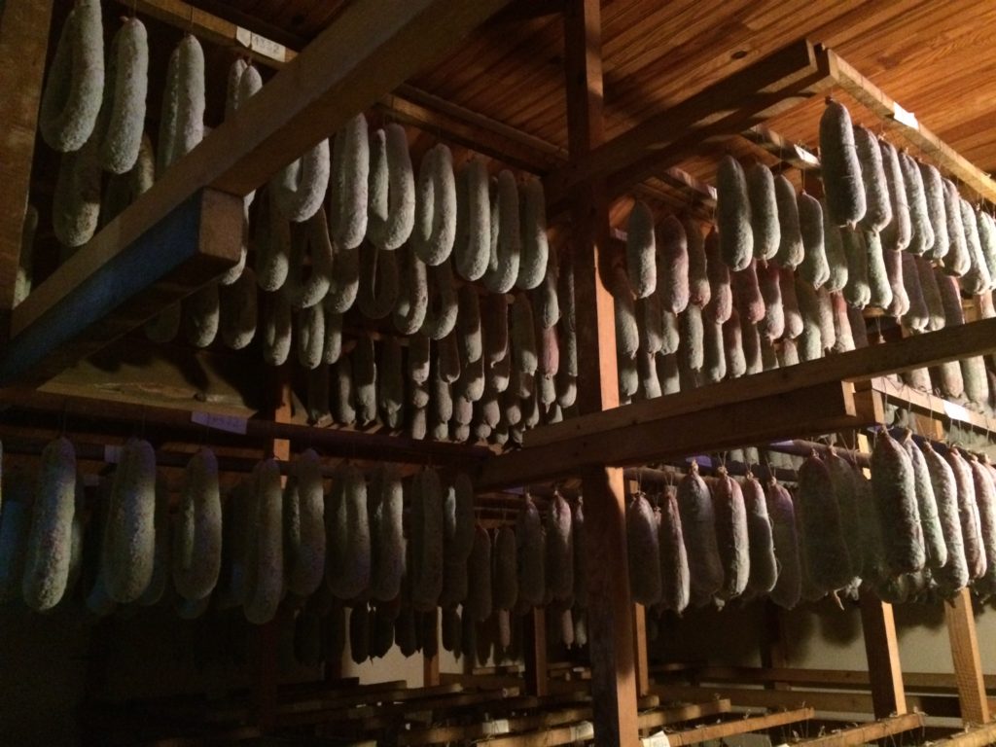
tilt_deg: +16.1
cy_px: 374
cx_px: 498
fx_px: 834
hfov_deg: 61.7
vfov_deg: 48.2
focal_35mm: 29
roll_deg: +1.7
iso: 500
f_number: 2.2
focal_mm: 4.15
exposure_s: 1/17
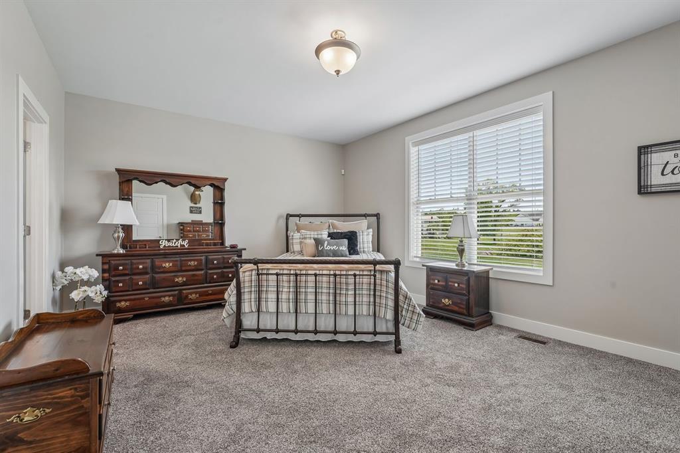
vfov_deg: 73.7
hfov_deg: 96.8
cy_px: 226
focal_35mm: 16
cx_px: 340
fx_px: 302
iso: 200
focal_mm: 16
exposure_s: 1/15
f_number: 8
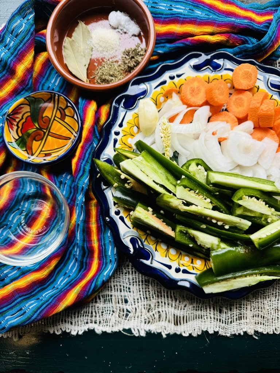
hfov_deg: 56.8
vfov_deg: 71.6
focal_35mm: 24
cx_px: 140
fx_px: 259
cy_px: 186
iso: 80
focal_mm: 6.76
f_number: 1.78
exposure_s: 1/385
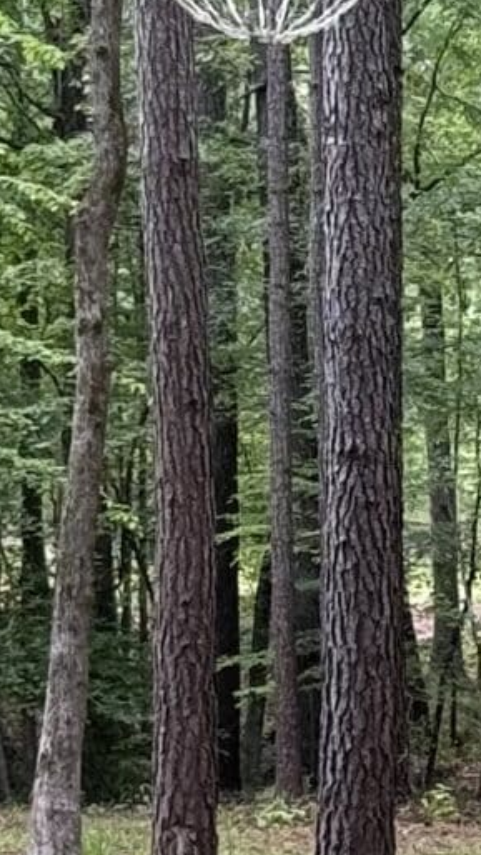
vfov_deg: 8.3
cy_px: 417
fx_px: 5911
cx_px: 544
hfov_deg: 4.6
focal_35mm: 261
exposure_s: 1/229
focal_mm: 6.76
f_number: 1.78
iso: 64
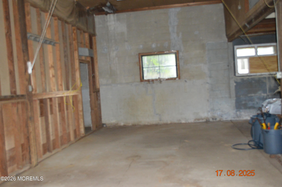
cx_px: 141
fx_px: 282
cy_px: 94
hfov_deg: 53.2
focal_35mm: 36
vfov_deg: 36.8
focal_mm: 24
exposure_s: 1/60
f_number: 4
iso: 1800
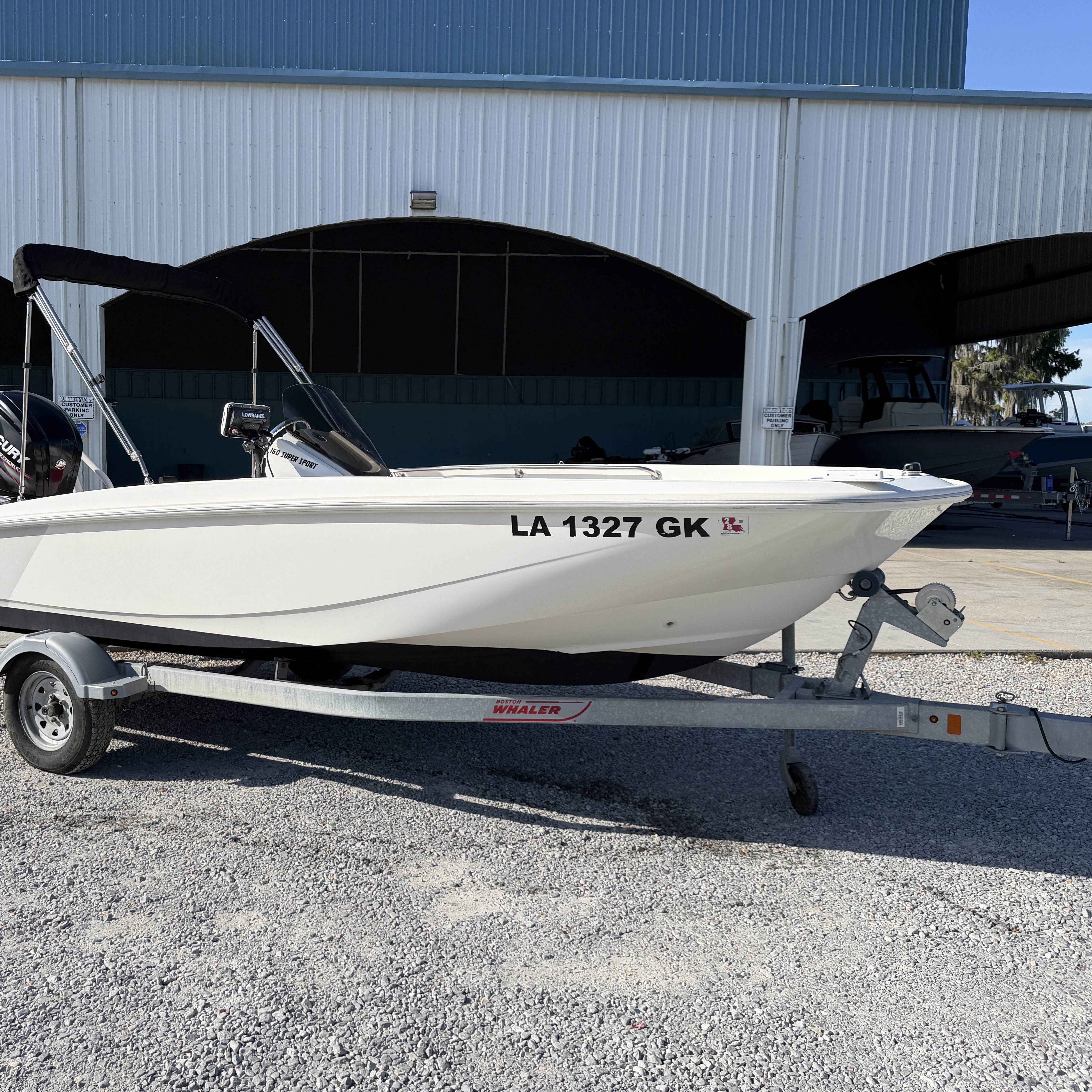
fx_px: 1035
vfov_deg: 55.6
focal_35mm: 29
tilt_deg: -3.6
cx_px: 371
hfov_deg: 54.6
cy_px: 536
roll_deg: +0.3
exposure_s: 1/5319
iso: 80
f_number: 1.78
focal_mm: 6.76
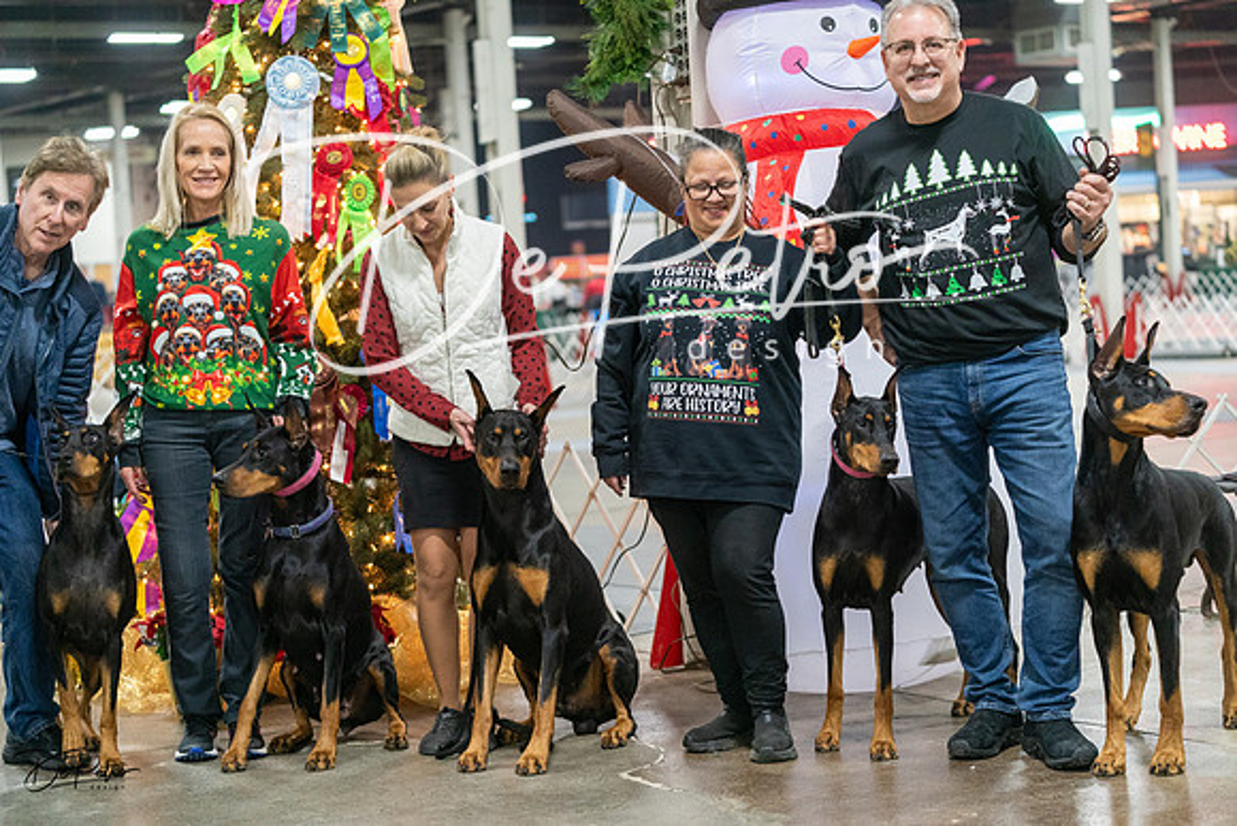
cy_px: 413
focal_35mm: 70
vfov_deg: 19.5
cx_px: 618
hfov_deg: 28.8
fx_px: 2406
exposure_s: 1/160
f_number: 2.8
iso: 4000
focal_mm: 70
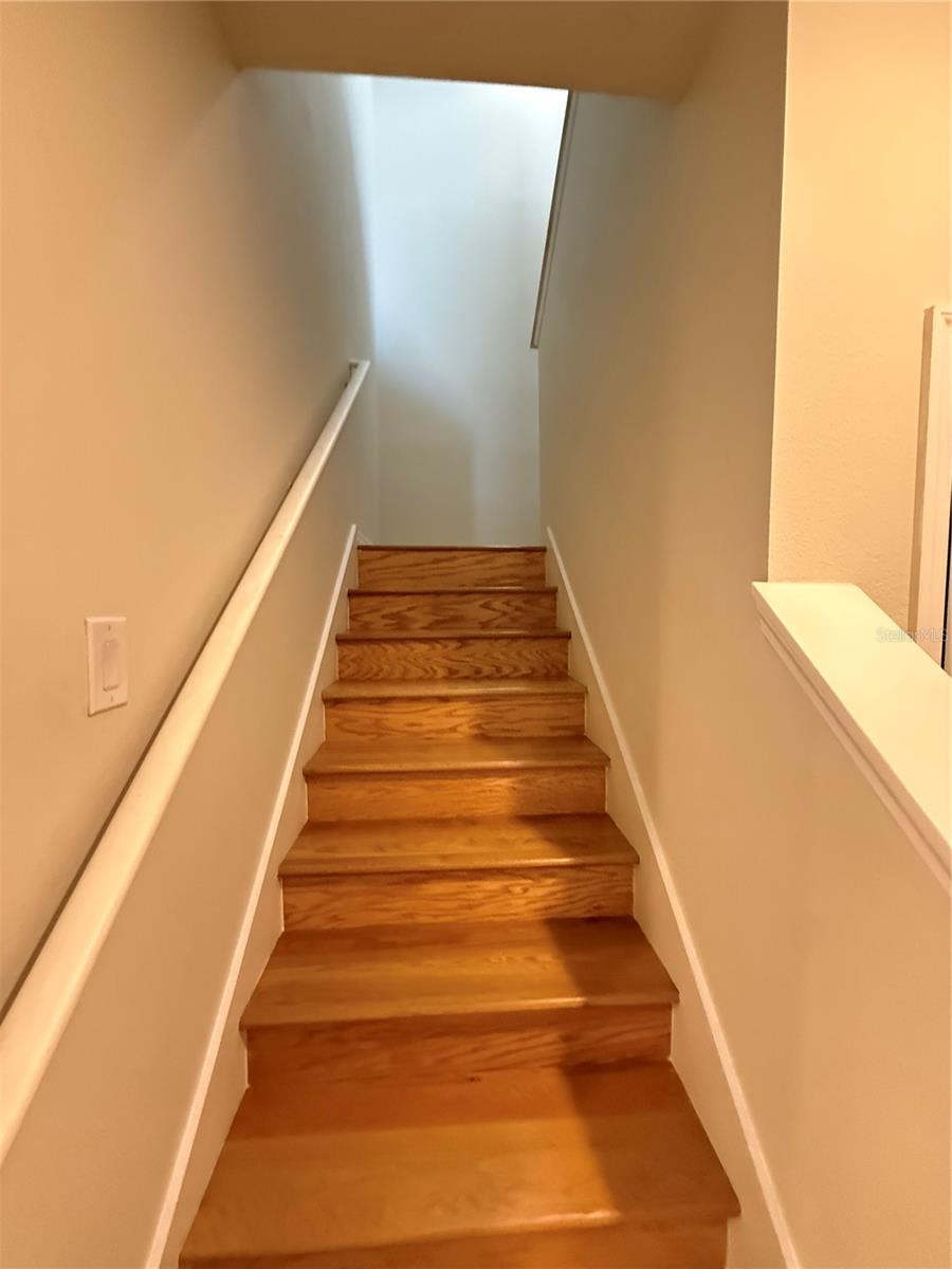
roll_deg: +0.4
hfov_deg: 85.7
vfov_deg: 102.1
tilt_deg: +1.8
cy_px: 634
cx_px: 476
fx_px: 513
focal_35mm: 14
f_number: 2.2
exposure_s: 1/60
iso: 1000
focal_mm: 2.22
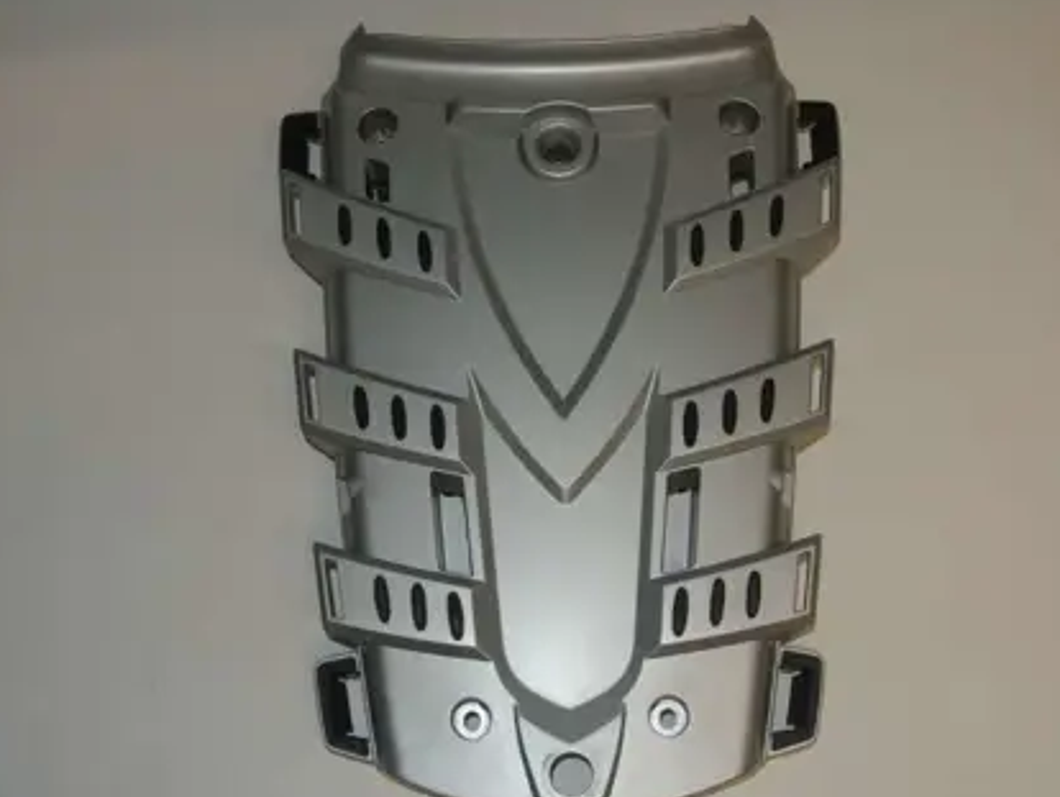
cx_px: 533
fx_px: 1379
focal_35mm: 45
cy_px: 405
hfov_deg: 42.1
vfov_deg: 32.2
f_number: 4
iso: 200
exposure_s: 1/60
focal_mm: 13.6
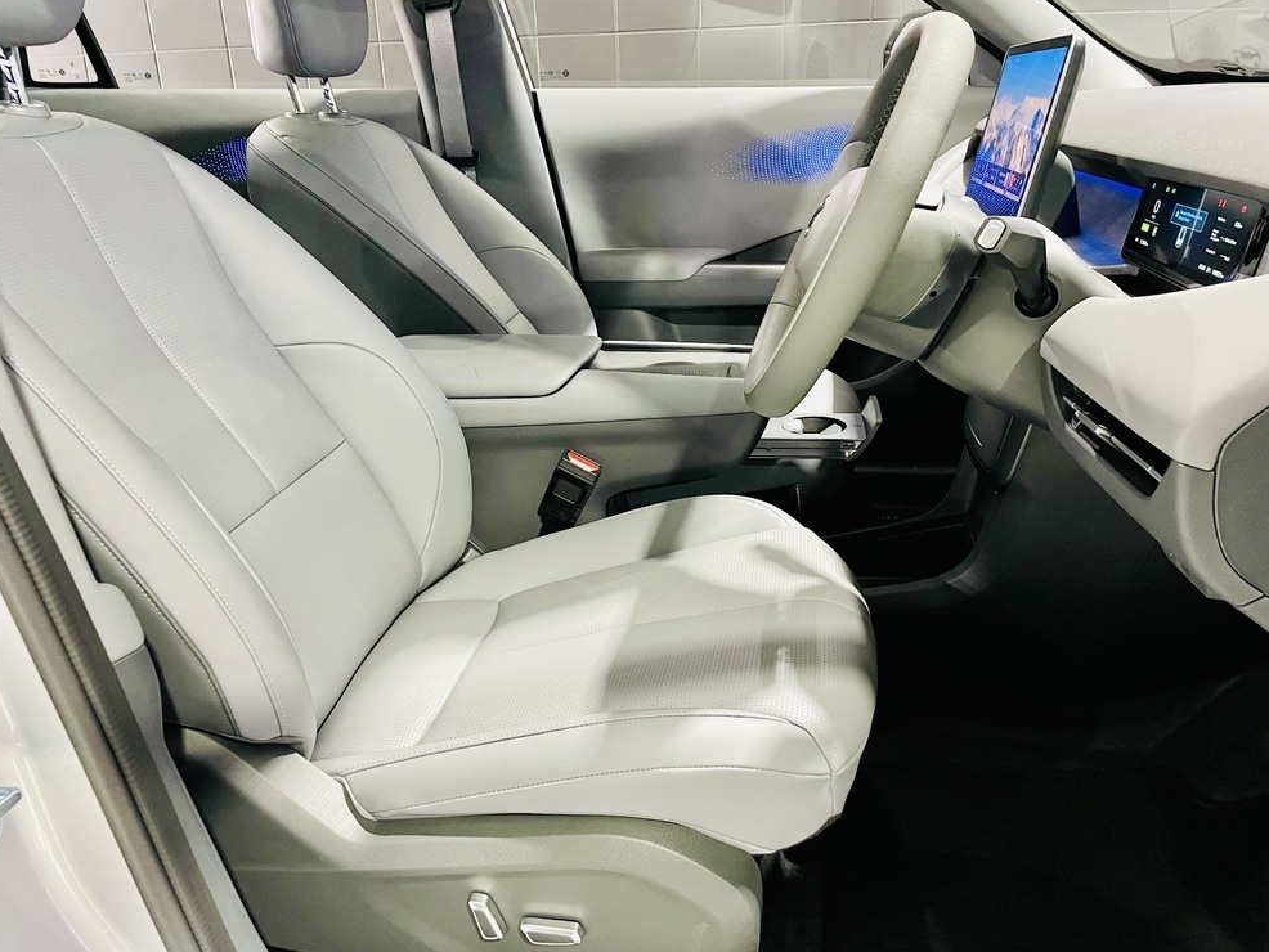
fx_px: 990
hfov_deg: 65.3
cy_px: 459
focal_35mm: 27
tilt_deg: -19.8
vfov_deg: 51.4
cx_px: 641
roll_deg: +2.5
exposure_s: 1/33
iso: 500
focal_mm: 4.2
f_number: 1.6
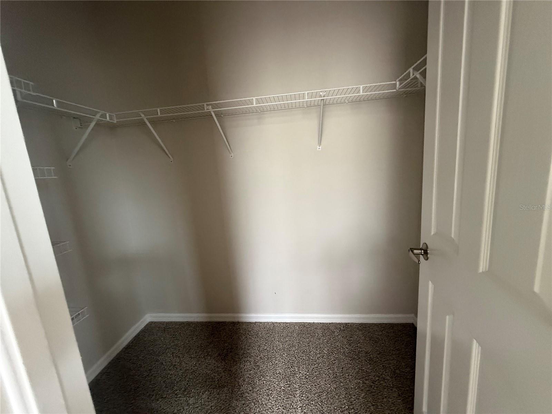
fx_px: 223
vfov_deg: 85.7
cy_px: 207
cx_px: 276
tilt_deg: -8.4
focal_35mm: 14
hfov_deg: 102.1
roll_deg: +4.4
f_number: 2.2
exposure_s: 1/60
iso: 640
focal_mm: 2.22
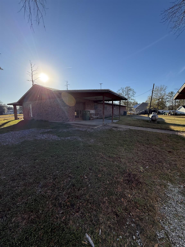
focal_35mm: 14
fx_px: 100
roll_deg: +1.4
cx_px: 92
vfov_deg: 102.1
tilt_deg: -4.6
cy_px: 124
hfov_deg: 85.7
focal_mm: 2.22
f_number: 2.2
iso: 64
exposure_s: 1/1901
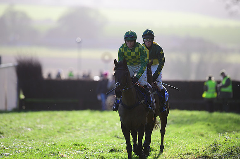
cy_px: 80
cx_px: 120
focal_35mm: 400
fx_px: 2665
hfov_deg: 5.2
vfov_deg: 3.4
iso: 400
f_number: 5
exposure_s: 1/2000
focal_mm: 400
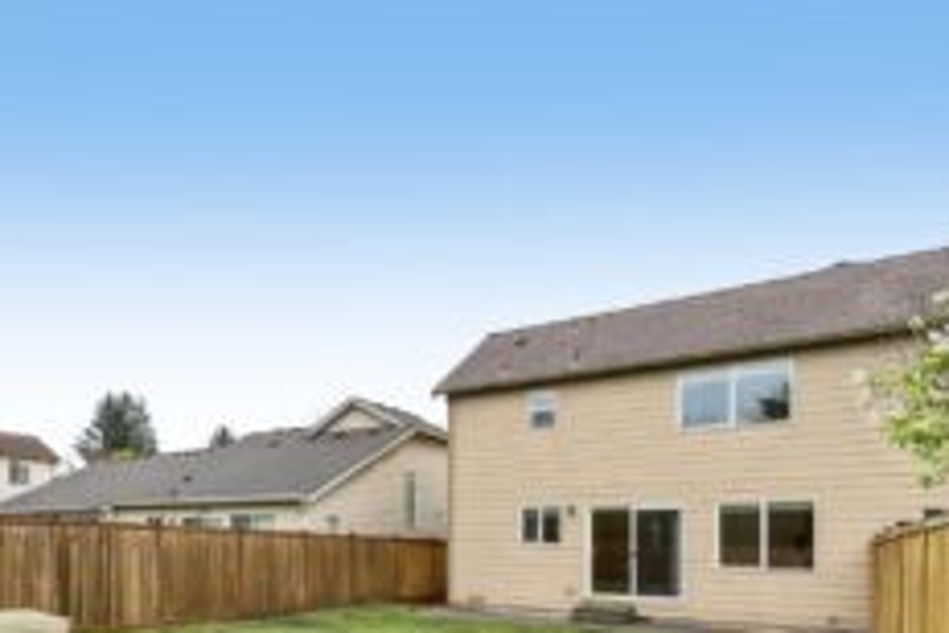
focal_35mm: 26
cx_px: 152
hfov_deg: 61.8
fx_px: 685
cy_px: 536
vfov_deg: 46.1
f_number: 9
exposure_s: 1/125
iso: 250
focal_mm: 10
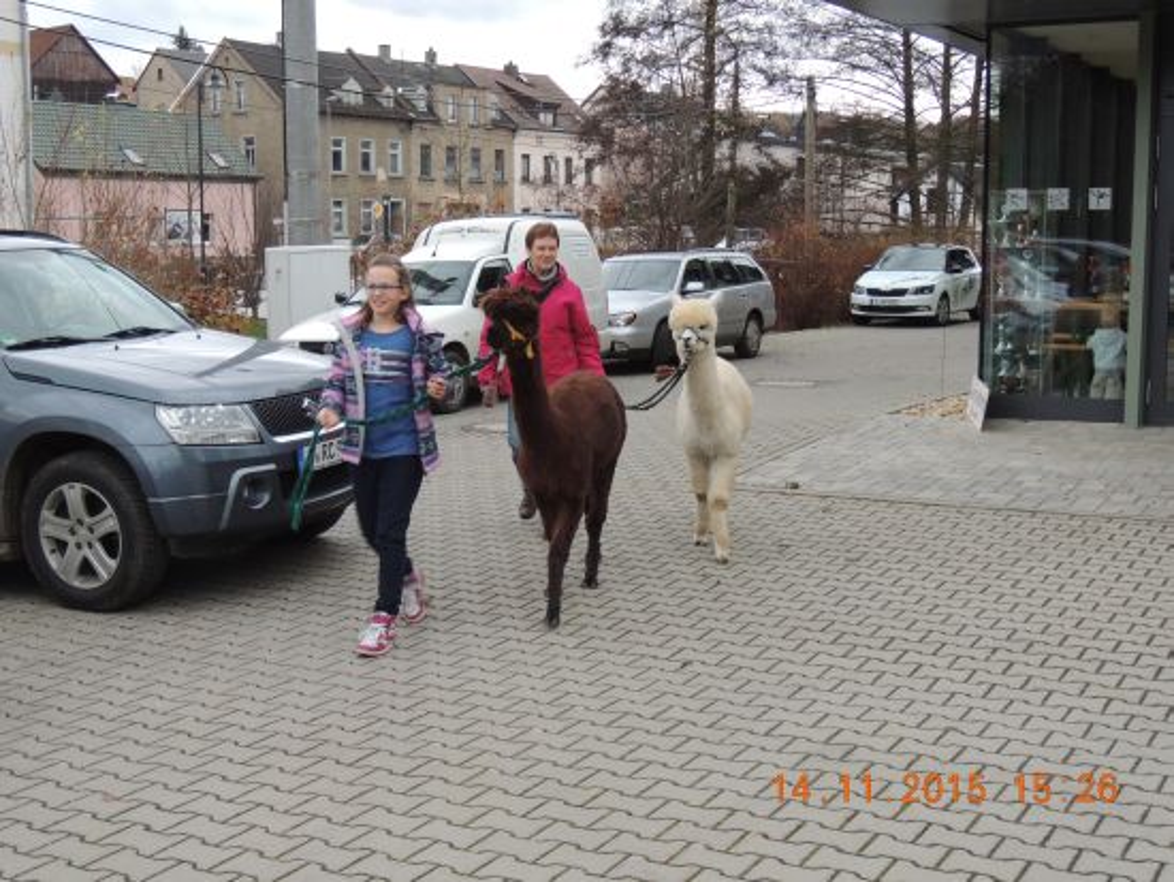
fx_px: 1595
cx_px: 587
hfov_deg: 40.4
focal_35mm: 47
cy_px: 441
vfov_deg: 30.9
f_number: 3.5
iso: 160
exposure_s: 1/50
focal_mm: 8.3
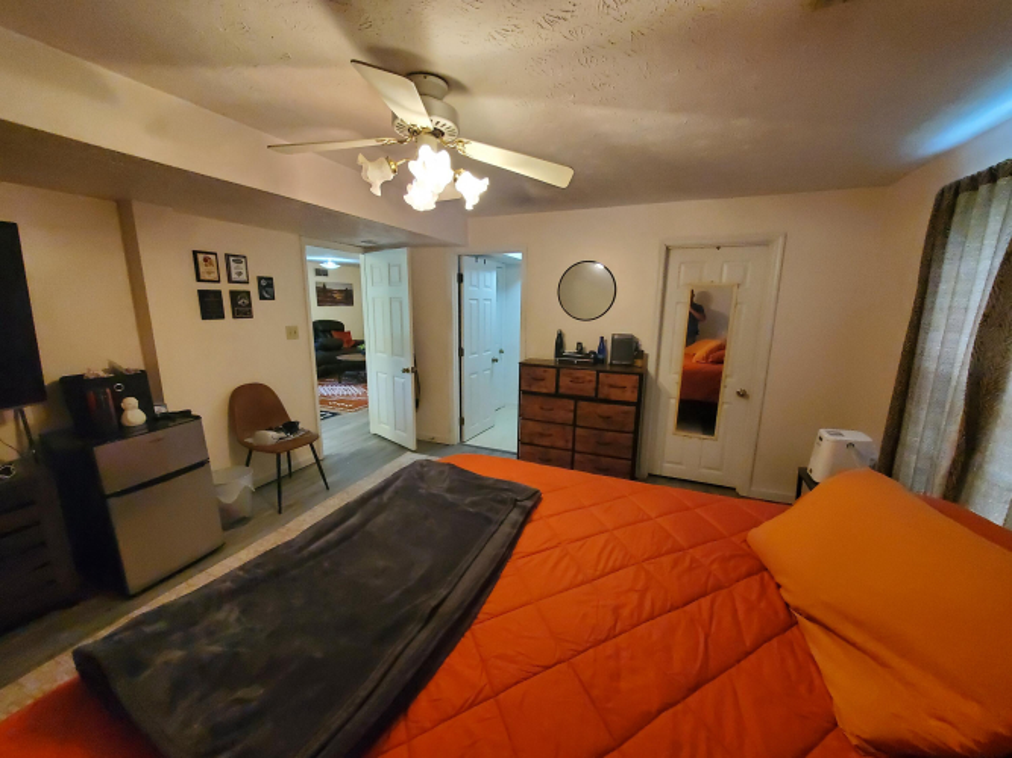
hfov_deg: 106.2
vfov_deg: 89.9
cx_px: 506
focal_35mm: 13
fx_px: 380
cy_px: 379
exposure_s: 1/30
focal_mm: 1.8
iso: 800
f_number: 2.2
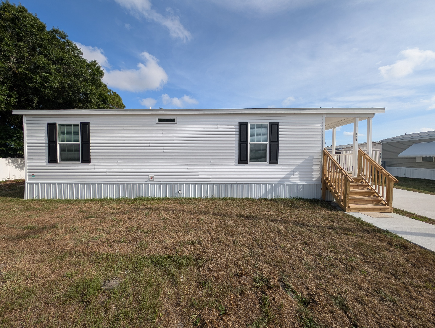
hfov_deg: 110.5
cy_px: 164
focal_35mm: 12
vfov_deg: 94.6
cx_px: 218
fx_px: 151
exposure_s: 1/1437
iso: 42
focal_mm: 2.23
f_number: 1.95
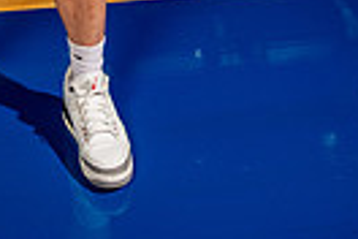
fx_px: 815
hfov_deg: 23.7
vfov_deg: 12.8
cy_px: -337
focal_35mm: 82
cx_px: 0
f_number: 7.1
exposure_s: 1/125
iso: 250
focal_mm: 24
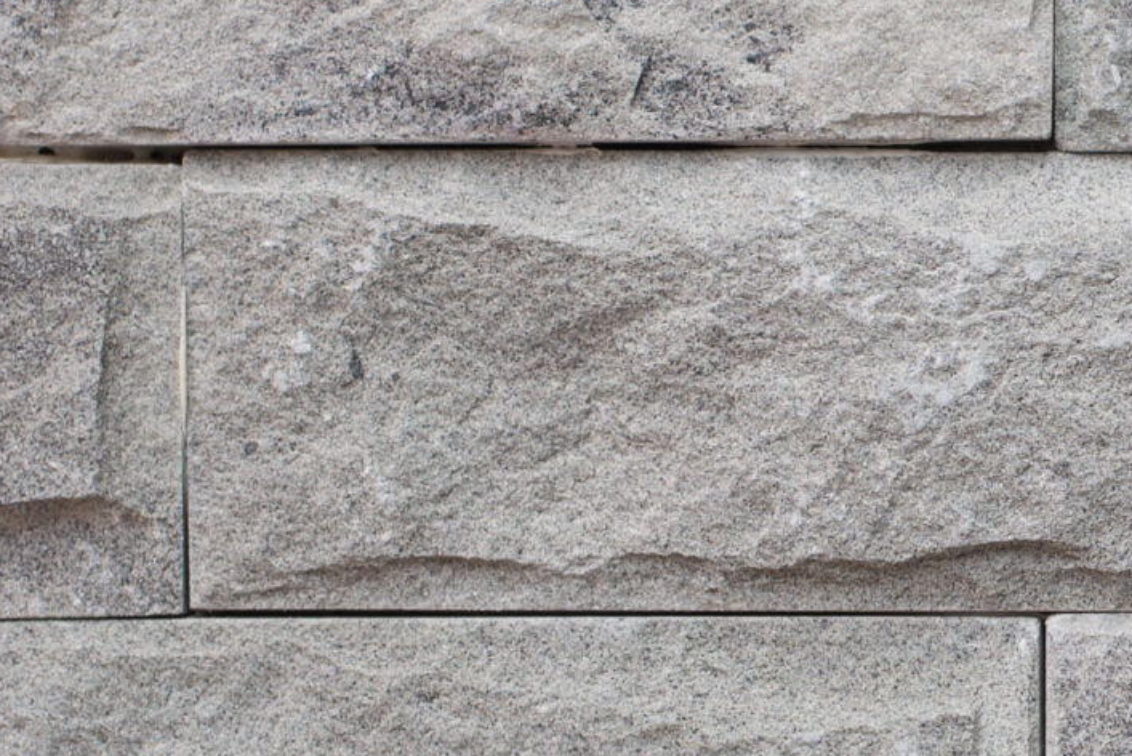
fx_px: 5693
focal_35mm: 181
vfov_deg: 7.6
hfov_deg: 11.1
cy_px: 640
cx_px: 1497
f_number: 6.3
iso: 100
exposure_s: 1/40
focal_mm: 50
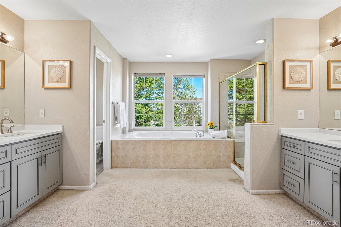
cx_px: 170
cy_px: 114
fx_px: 156
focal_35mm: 16
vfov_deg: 72.0
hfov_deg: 95.0
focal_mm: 11
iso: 400
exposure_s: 1/50
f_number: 8
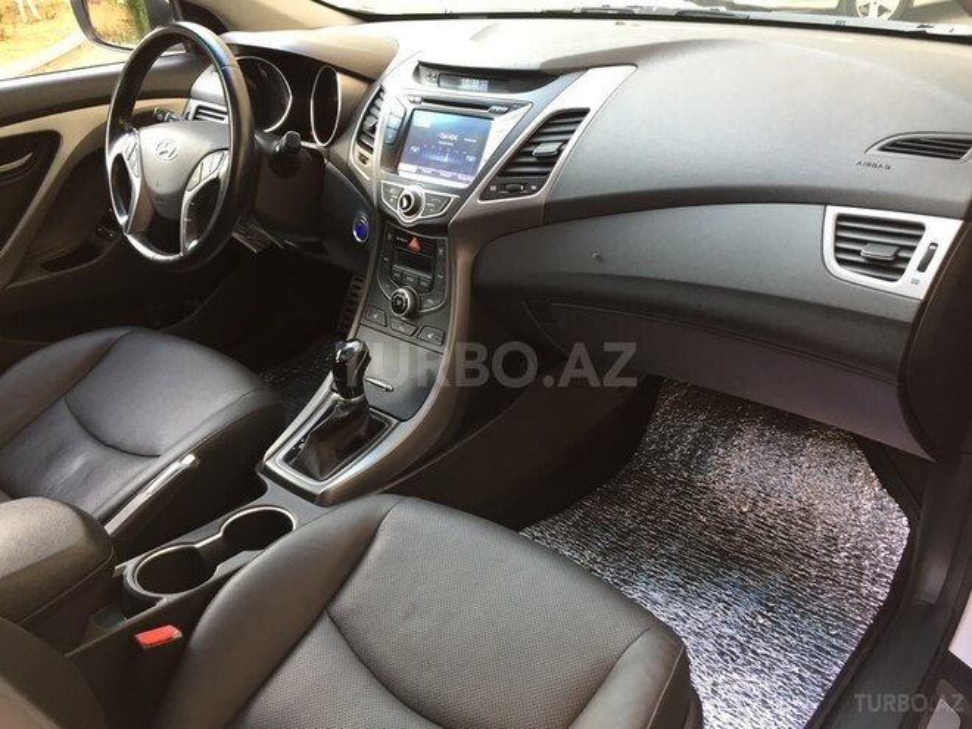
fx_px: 814
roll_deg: +2.9
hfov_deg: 61.7
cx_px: 486
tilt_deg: -26.2
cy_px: 364
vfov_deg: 48.2
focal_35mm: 29
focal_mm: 4.15
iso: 100
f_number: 2.2
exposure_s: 1/33
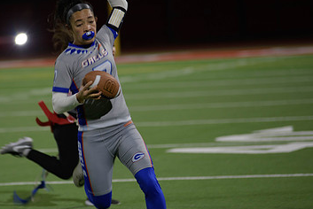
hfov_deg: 7.4
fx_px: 2428
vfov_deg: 4.9
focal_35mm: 279
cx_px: 99
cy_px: 110
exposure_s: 1/200
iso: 560
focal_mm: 170
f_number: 2.8
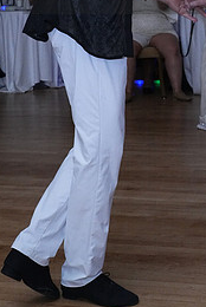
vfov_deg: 19.9
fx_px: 839
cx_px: 186
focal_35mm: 98
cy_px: -25
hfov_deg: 13.9
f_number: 13
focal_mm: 44
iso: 5000
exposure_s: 1/200
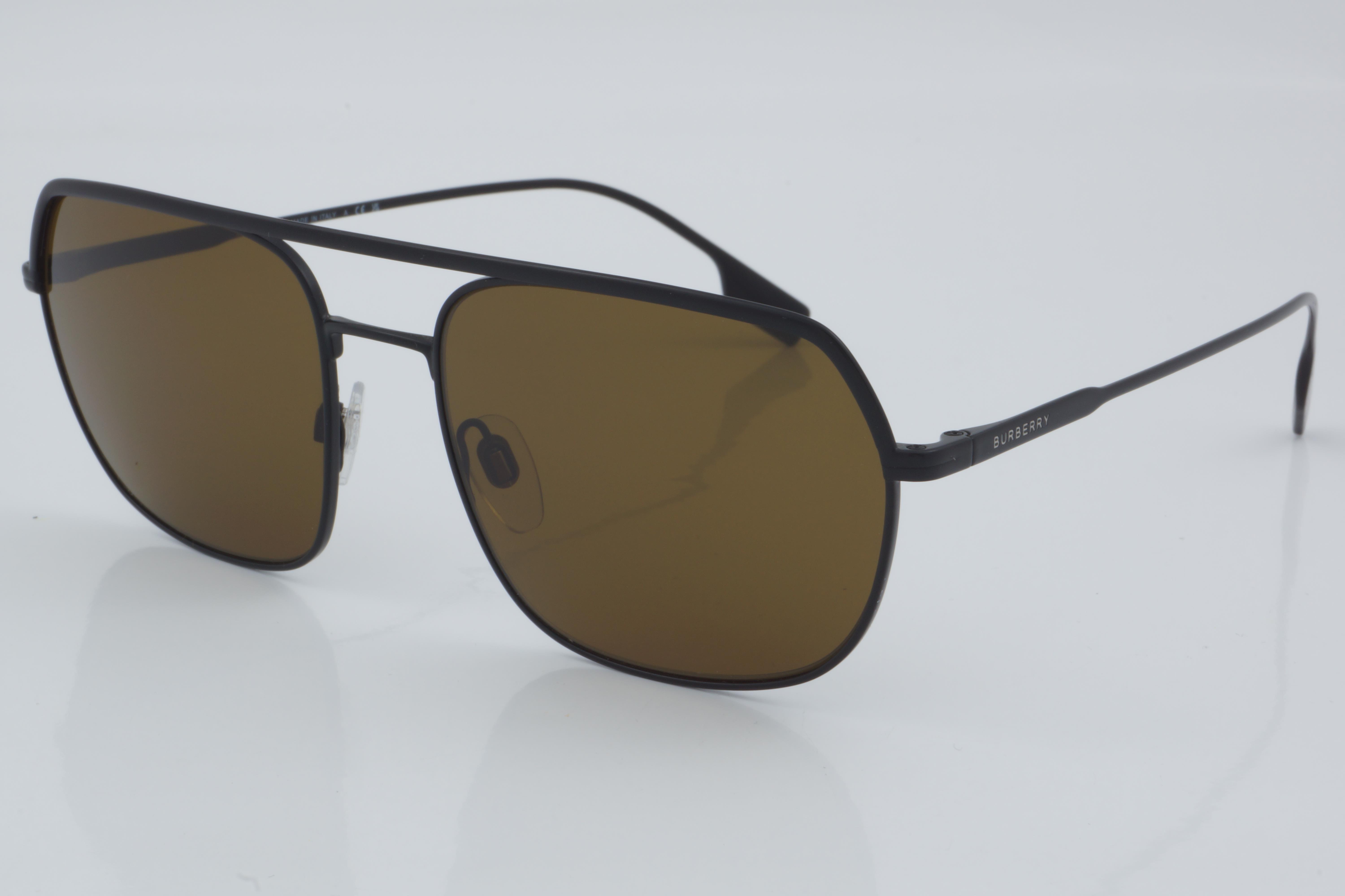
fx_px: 3082
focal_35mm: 82
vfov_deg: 16.6
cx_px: 672
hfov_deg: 24.6
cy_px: 448
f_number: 32
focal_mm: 55
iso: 100
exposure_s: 1/4
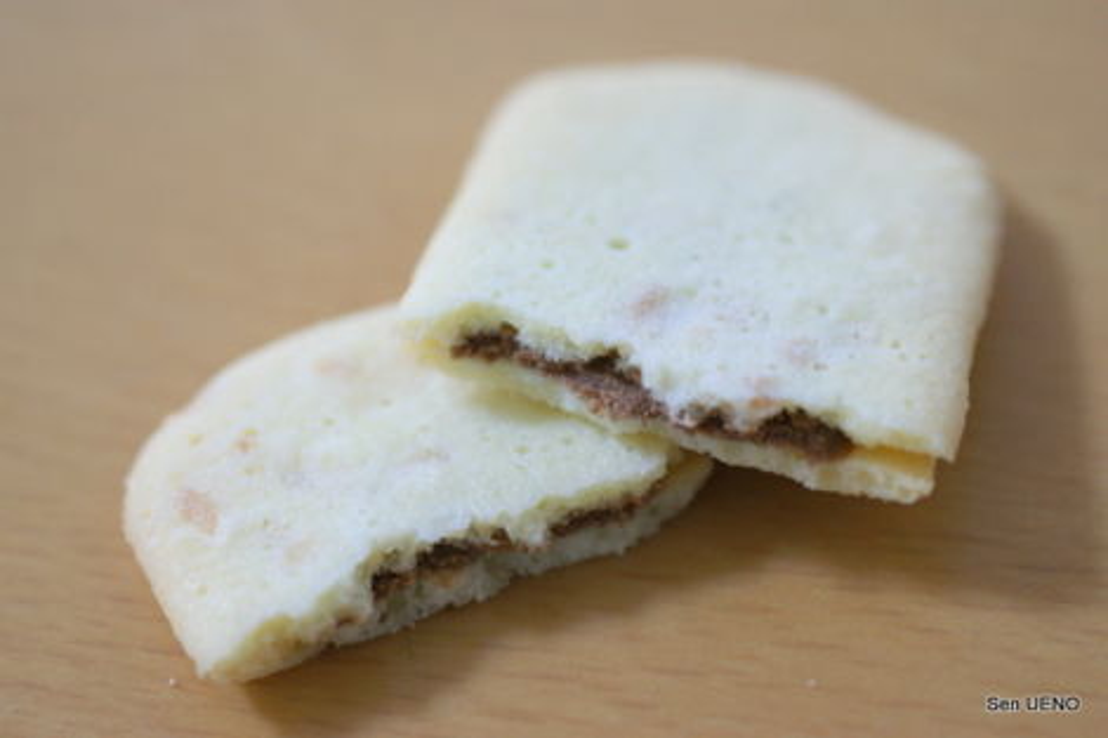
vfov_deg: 18.2
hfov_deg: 27.0
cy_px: 369
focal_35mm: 75
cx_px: 554
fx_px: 2307
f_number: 3.5
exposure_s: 1/50
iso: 400
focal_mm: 50
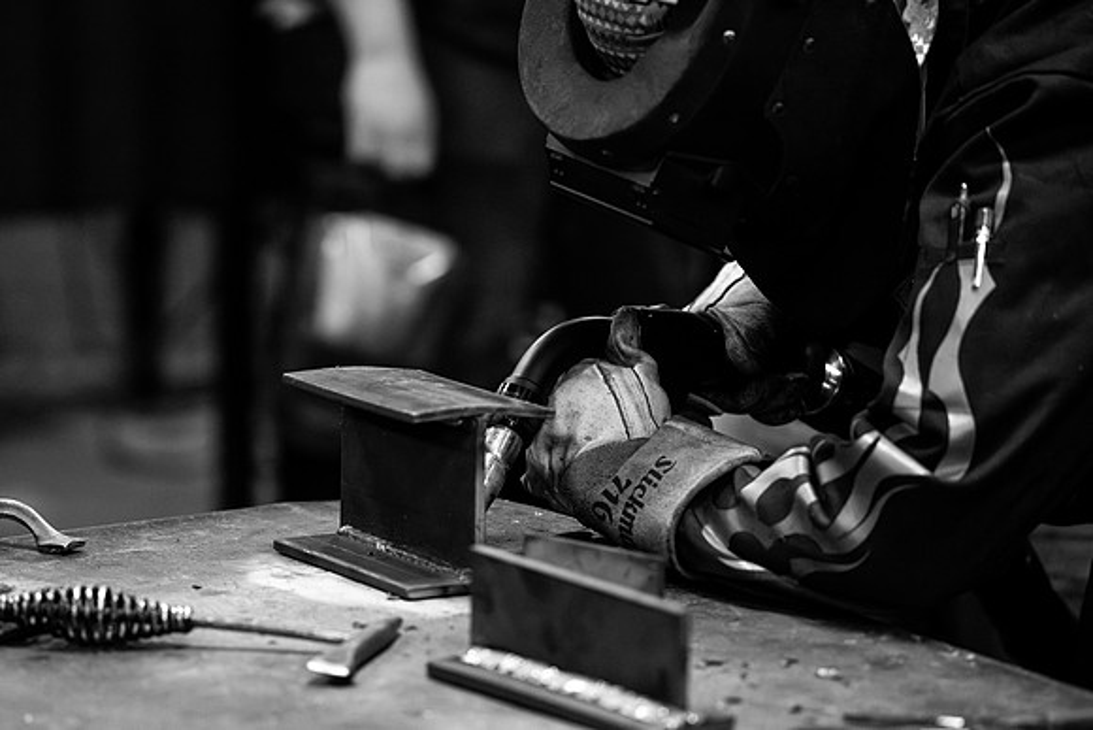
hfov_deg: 15.3
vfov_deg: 10.3
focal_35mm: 134
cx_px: 464
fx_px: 4058
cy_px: 469
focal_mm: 104
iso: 800
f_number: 2.8
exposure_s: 1/1000
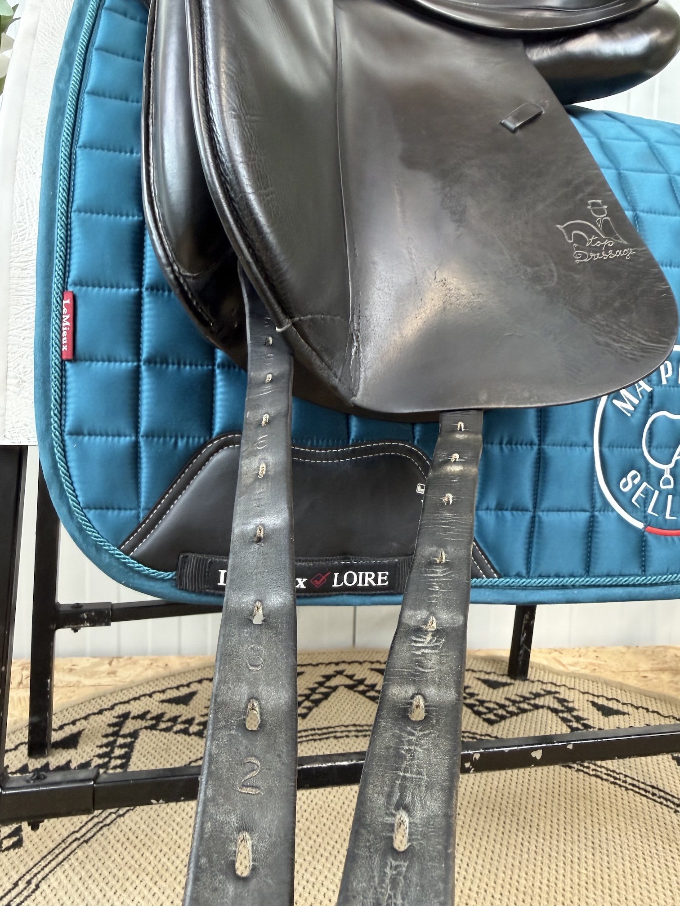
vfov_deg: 71.6
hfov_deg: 56.8
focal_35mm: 24
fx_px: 629
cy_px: 453
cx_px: 340
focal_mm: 2.22
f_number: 2.2
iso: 250
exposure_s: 1/50
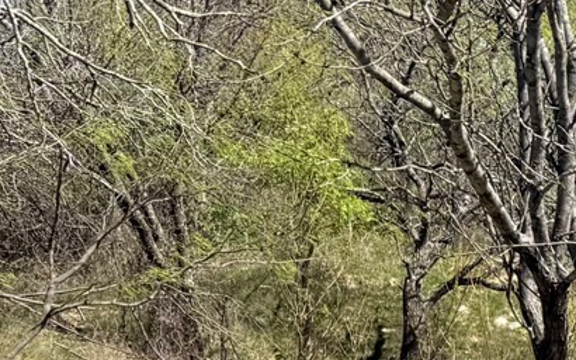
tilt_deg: -5.5
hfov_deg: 12.7
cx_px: 1387
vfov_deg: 10.0
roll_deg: +0.5
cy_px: 541
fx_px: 1993
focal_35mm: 127
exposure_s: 1/3953
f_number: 1.78
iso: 80
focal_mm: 6.76
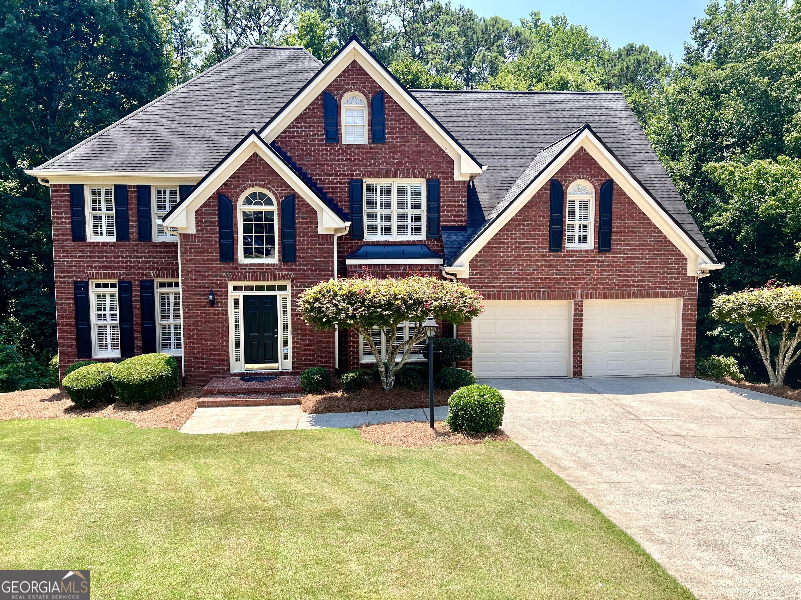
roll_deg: +0.6
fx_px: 602
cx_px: 400
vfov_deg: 53.1
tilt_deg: -5.0
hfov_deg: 67.3
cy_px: 300
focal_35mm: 26
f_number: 1.5
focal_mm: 5.7
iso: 50
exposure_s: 1/1724
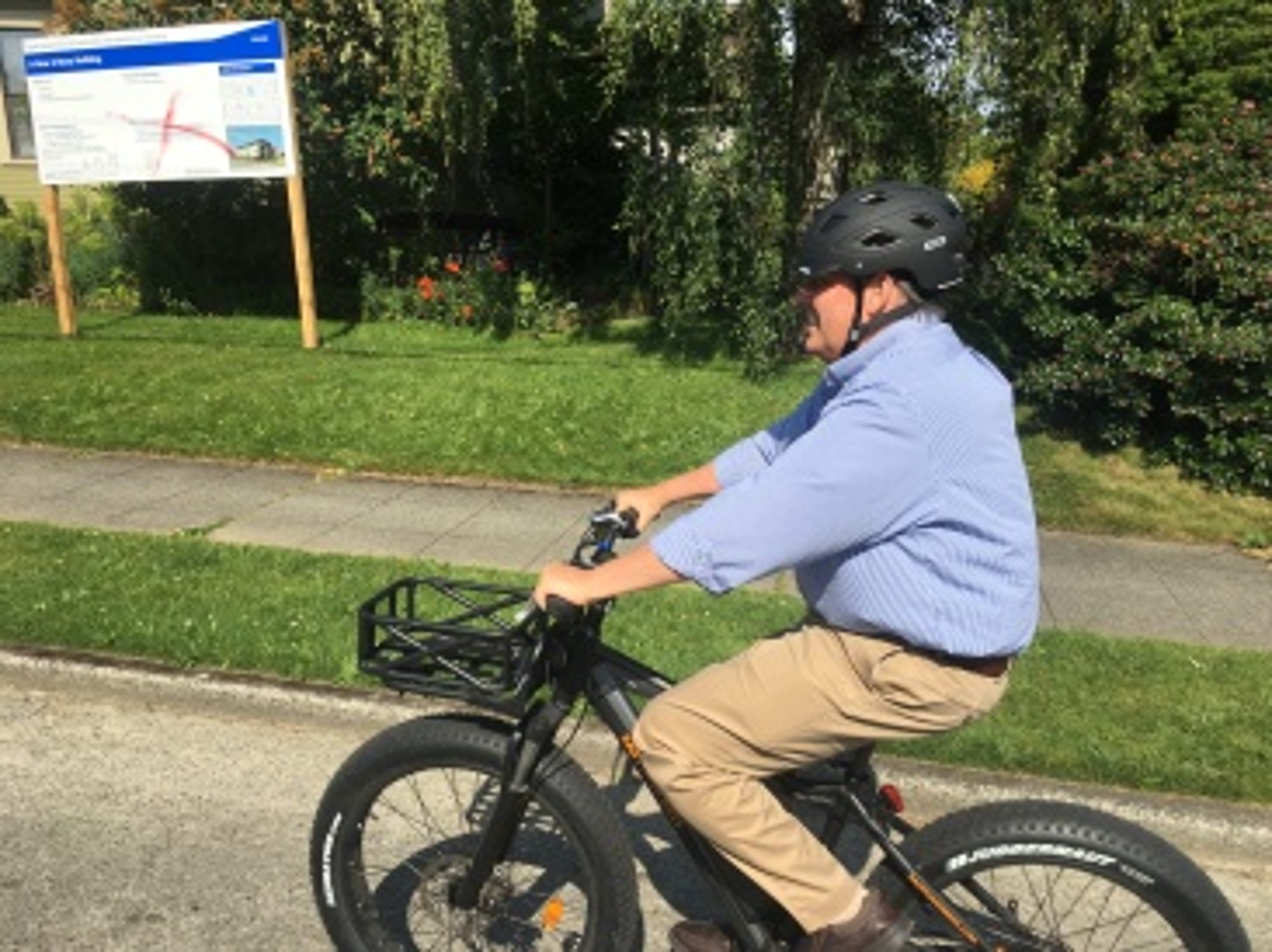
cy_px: 476
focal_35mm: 29
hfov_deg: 61.7
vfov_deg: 48.2
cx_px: 636
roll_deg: +0.1
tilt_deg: -6.5
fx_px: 1065
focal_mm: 4.15
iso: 25
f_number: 2.2
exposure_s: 1/1538
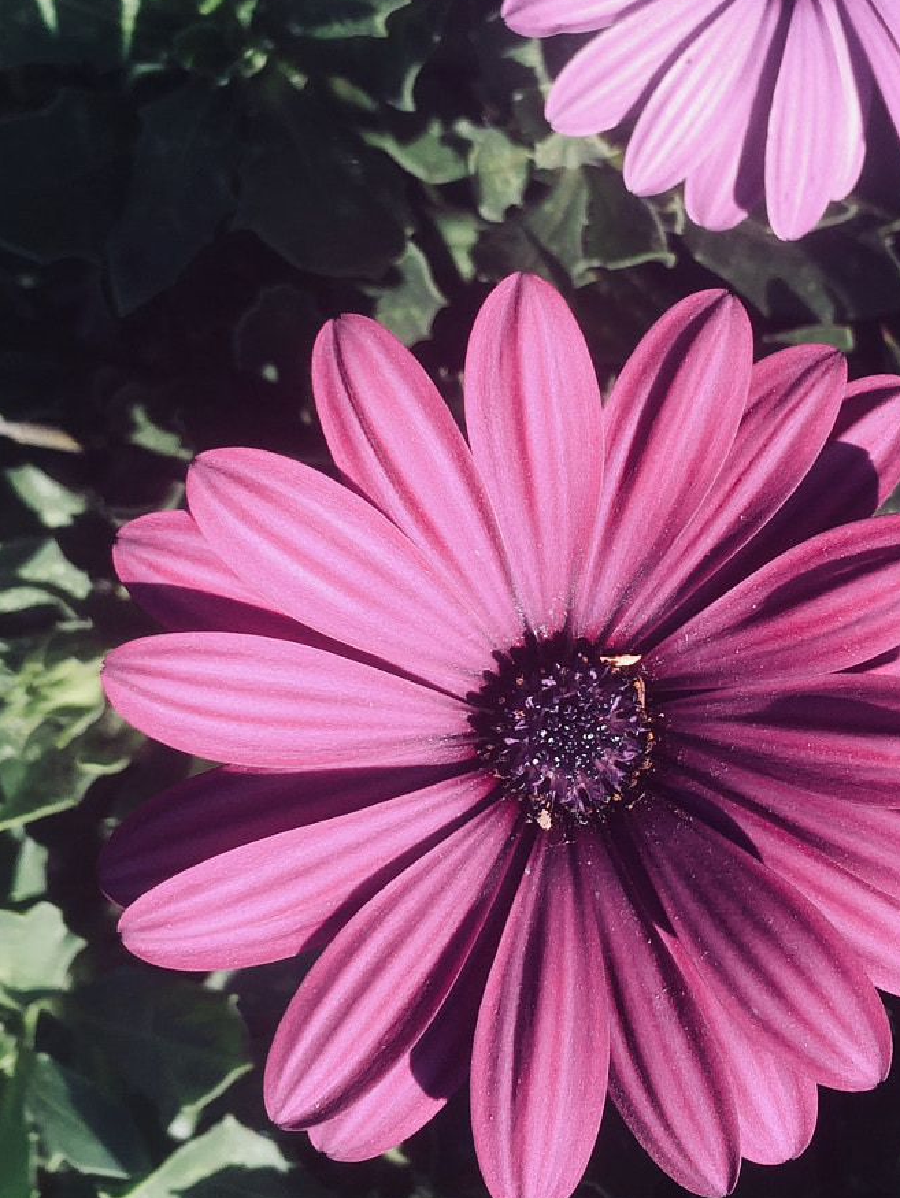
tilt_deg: -84.7
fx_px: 1836
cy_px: 549
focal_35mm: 53
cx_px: 534
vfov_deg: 36.1
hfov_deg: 27.5
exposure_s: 1/760
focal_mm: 4.15
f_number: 2.2
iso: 32
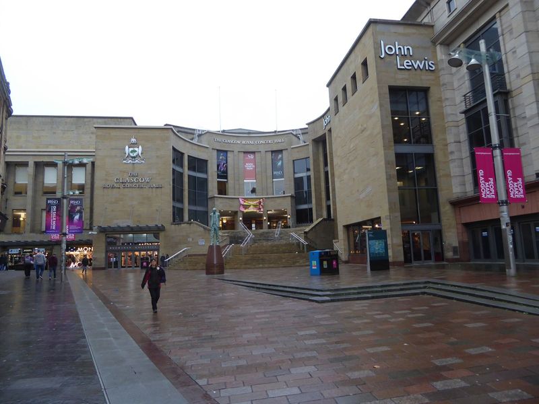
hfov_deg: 69.4
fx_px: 389
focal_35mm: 25
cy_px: 202
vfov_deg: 54.9
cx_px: 270
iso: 200
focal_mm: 4.3
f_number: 3.3
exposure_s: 1/60
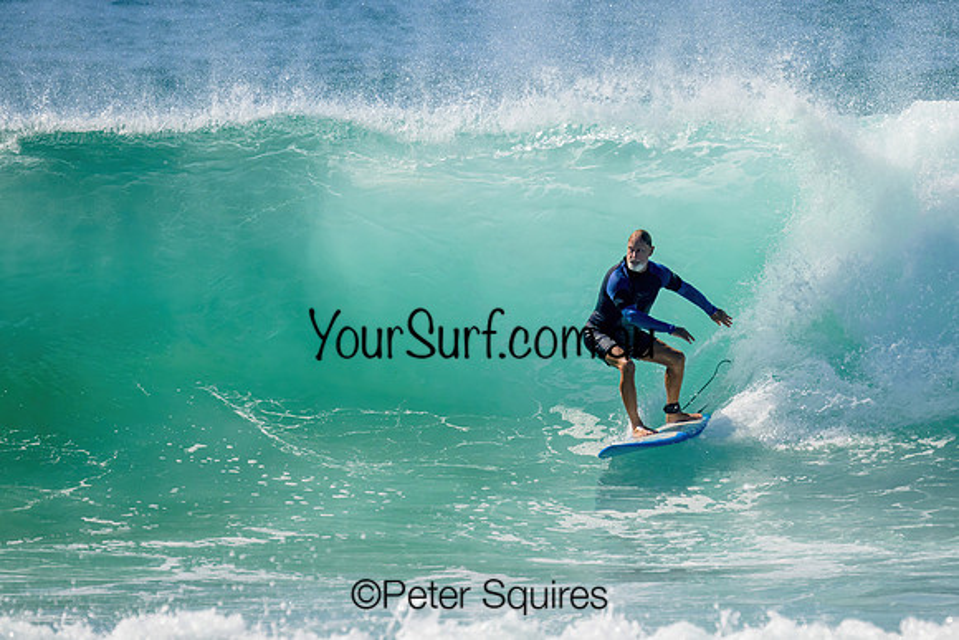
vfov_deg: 1.9
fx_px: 19042
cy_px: 293
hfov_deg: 2.9
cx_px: 581
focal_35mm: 715
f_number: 11
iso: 560
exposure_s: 1/2000
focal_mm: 590
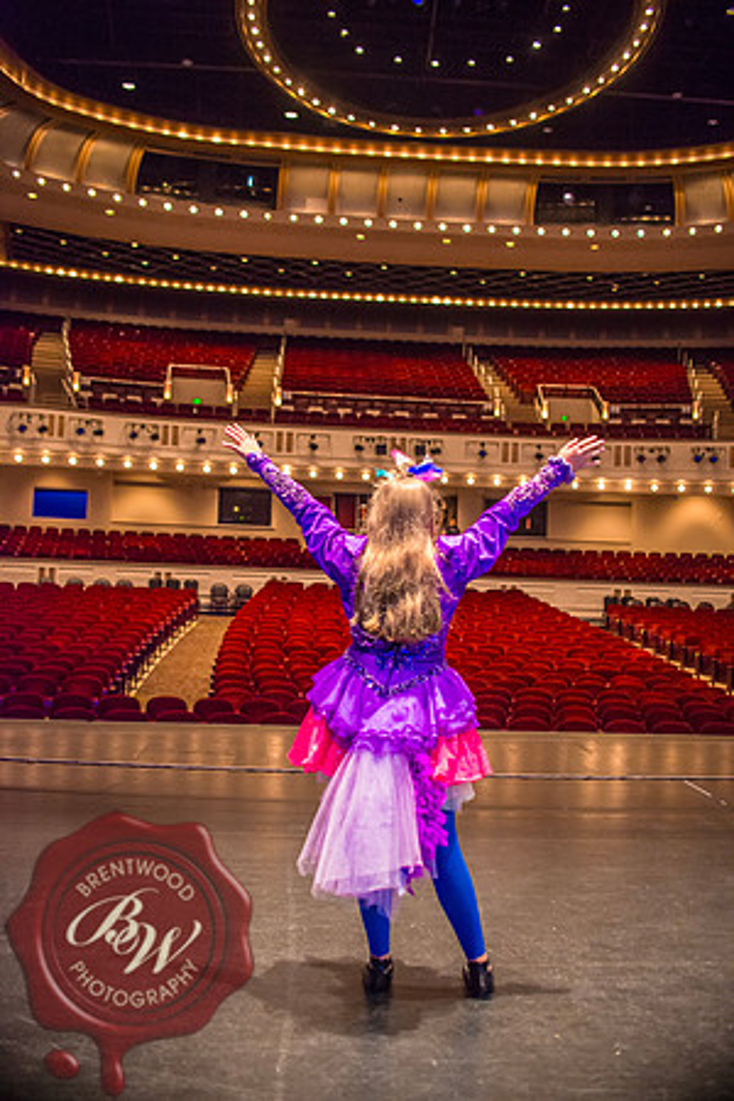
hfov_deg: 37.9
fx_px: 1070
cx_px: 367
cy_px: 550
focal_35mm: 35
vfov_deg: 54.4
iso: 6400
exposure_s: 1/125
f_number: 2.8
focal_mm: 35
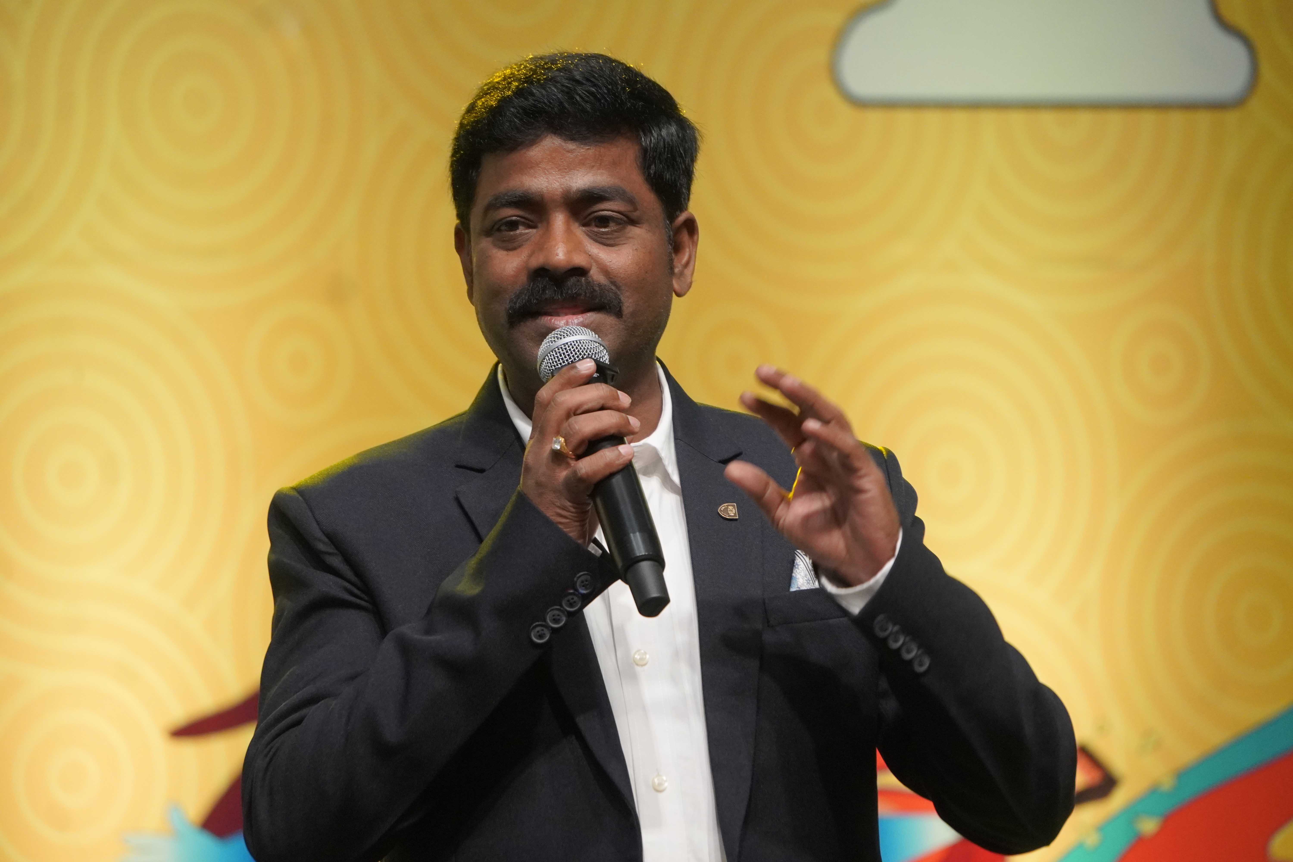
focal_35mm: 232
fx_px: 8350
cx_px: 646
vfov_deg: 5.9
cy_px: 431
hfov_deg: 8.9
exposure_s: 1/250
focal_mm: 155
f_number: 5.6
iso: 2500
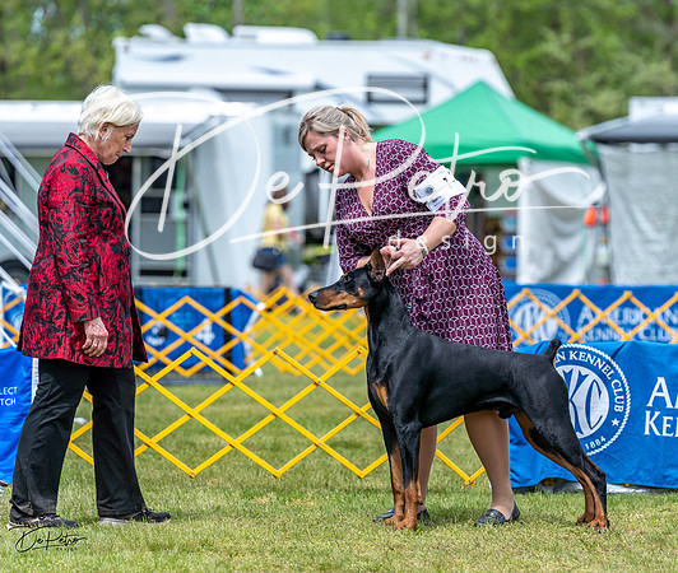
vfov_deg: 6.7
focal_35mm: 237
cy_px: 288
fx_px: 4869
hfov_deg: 8.0
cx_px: 438
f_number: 4.5
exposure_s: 1/800
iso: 100
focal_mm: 200
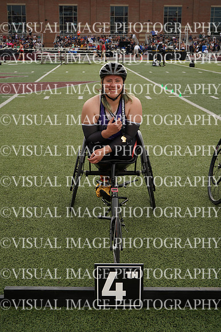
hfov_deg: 29.3
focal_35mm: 46
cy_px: 166
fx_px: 423
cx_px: 110
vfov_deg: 42.7
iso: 100
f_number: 8
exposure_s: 1/125
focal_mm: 46
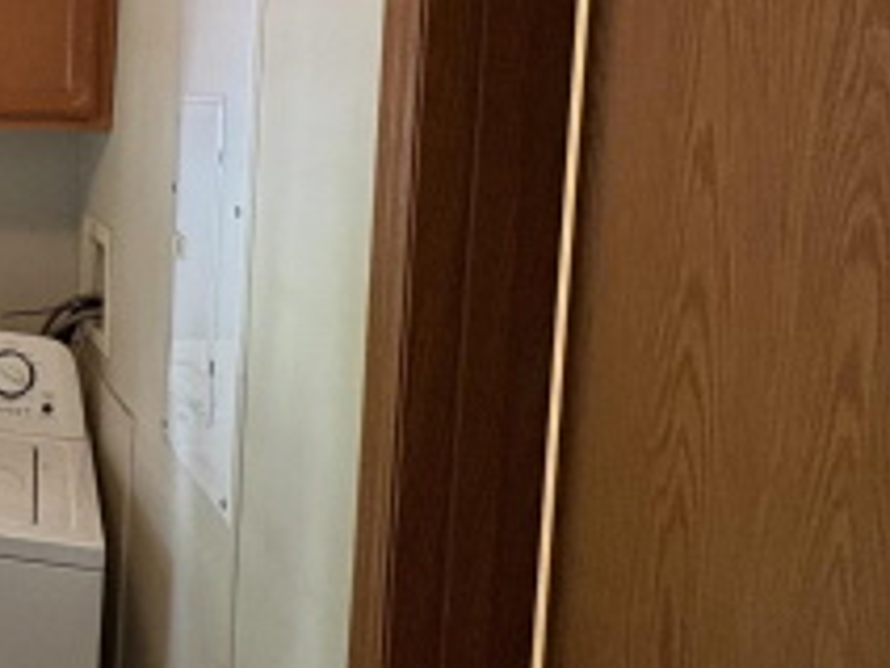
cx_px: -317
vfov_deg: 32.3
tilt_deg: -3.2
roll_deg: -0.8
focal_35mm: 44
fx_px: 1131
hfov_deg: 31.2
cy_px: 168
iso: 400
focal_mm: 2.22
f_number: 2.2
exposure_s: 1/60
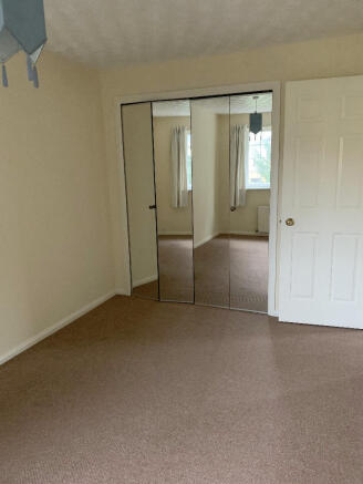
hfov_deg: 53.1
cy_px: 242
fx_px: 363
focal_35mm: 26
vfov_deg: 67.3
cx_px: 182
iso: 800
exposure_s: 1/25
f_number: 1.8
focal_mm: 4.25
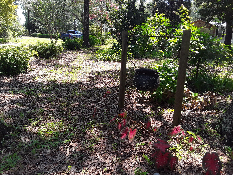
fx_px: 182
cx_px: 116
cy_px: 88
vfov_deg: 51.4
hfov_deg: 65.3
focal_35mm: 27
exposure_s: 1/291
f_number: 1.9
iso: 40
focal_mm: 2.91
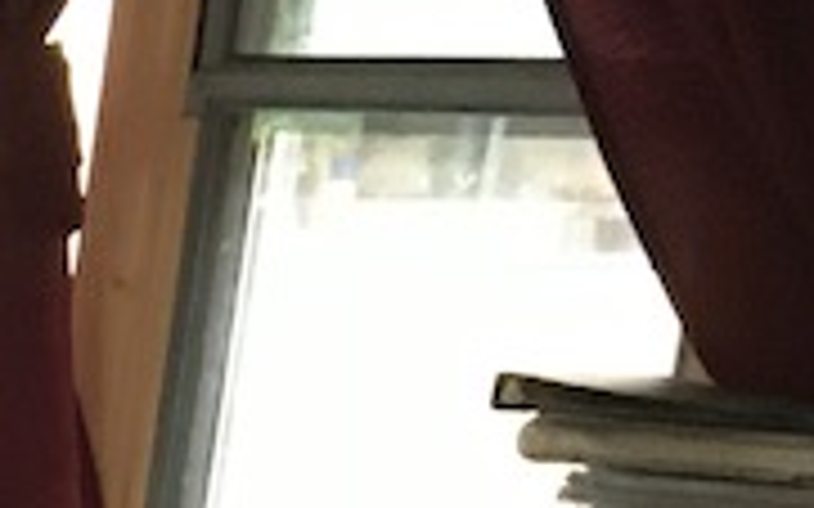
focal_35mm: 174
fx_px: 3859
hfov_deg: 9.8
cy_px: 1452
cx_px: -1439
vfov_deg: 6.9
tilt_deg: -16.9
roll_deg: +0.9
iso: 200
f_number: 2.2
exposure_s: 1/17
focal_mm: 4.15
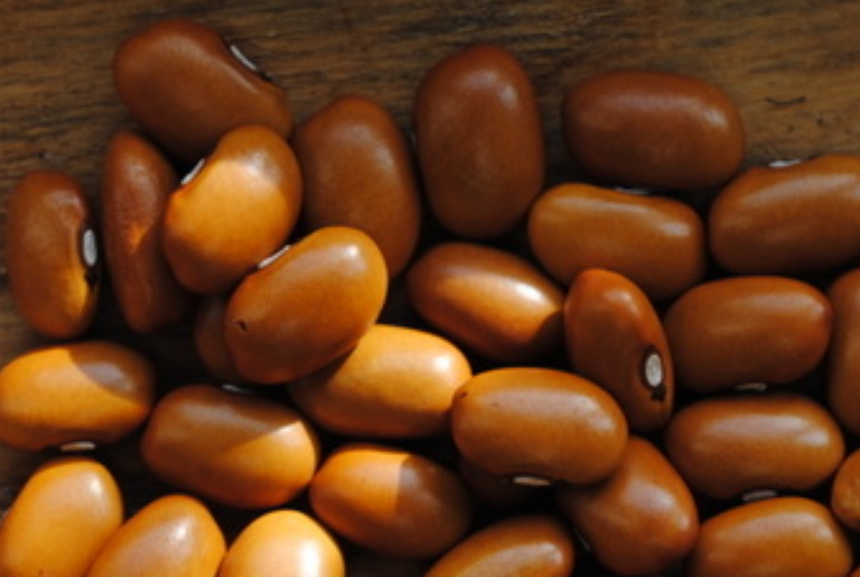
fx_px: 3351
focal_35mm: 140
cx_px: 523
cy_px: 384
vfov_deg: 9.8
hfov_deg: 14.6
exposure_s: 1/60
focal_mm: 45
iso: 160
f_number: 8
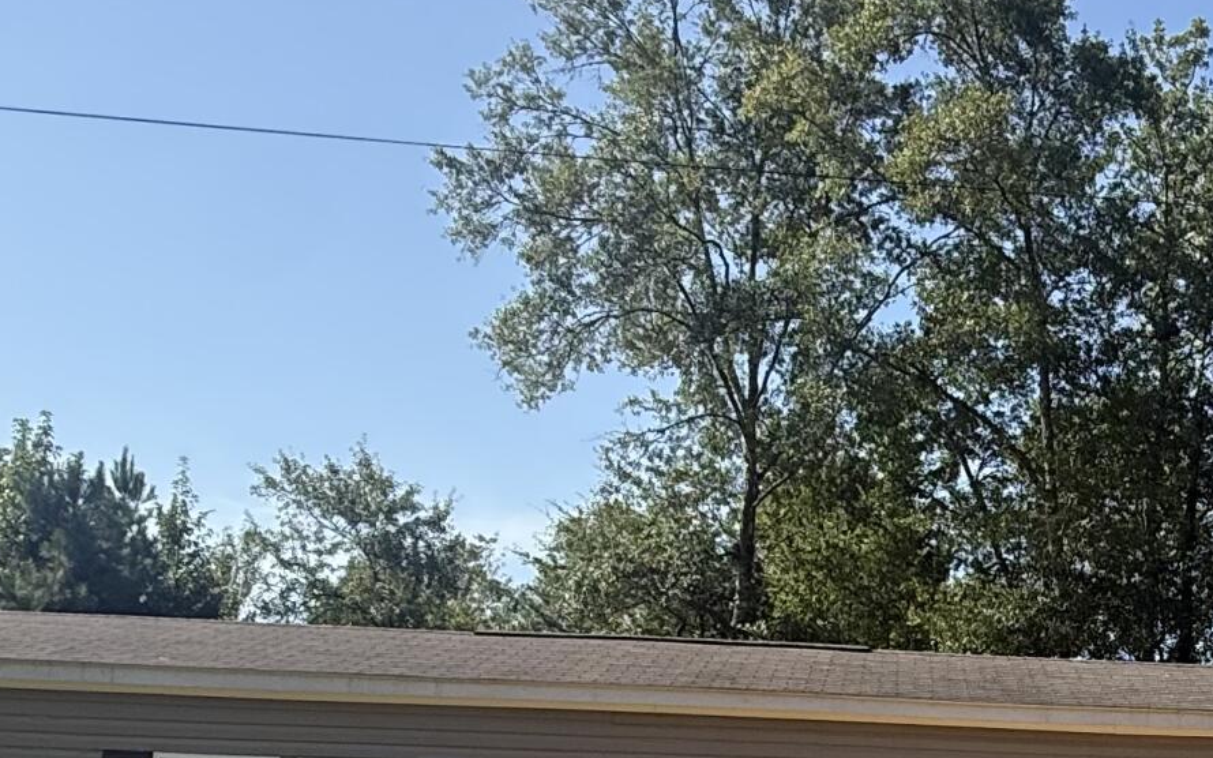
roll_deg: -0.5
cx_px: 1128
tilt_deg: +1.7
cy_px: 819
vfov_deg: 24.2
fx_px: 1653
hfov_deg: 37.3
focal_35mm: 50
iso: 50
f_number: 2.2
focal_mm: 2.22
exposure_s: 1/1399
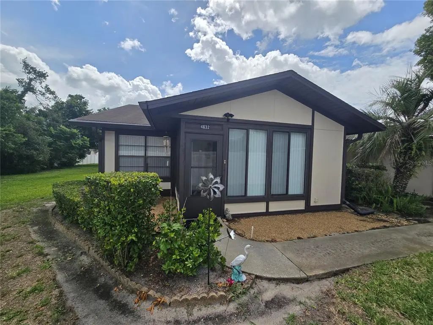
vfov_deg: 89.9
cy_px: 162
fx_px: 163
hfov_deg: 106.2
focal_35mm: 13
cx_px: 216
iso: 50
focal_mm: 2.2
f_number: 2.2
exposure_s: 1/2993
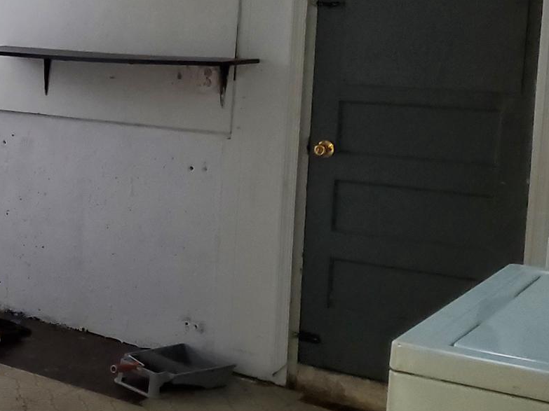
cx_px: 4
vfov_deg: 21.6
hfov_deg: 27.0
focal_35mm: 68
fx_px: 1078
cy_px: 163
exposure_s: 1/39
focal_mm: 4.3
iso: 500
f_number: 1.5
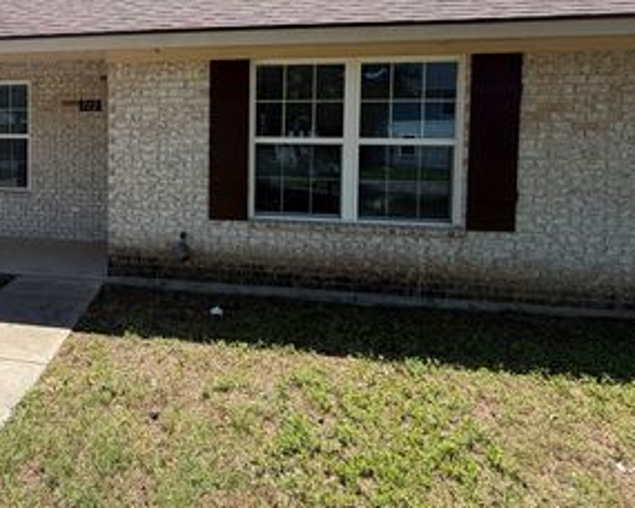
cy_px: 150
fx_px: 451
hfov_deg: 64.5
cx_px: 134
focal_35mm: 24
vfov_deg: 56.8
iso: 32
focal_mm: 2.22
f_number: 2.2
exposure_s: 1/770
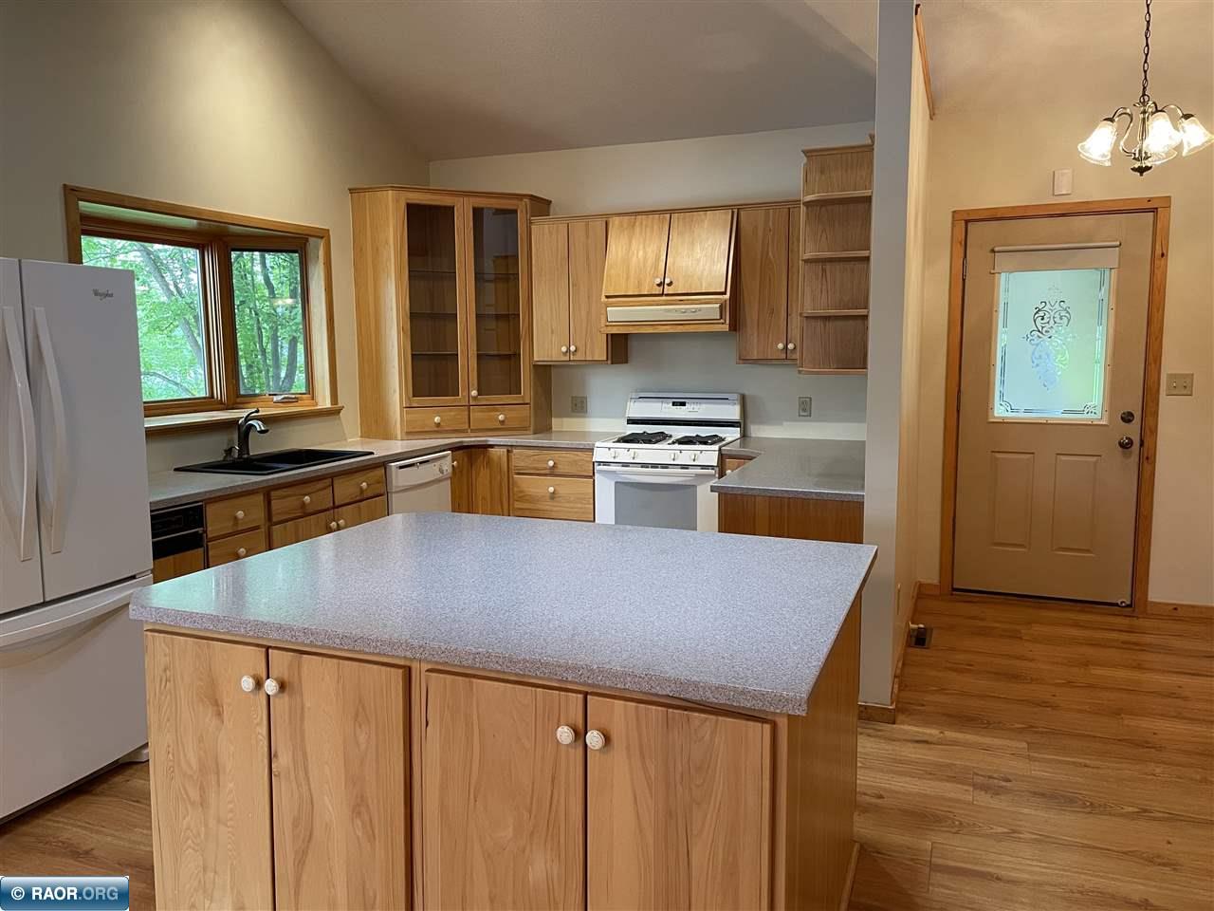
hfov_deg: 67.3
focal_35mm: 26
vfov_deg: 53.1
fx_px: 912
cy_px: 456
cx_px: 607
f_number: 1.6
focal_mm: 4.2
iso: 125
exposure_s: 1/60
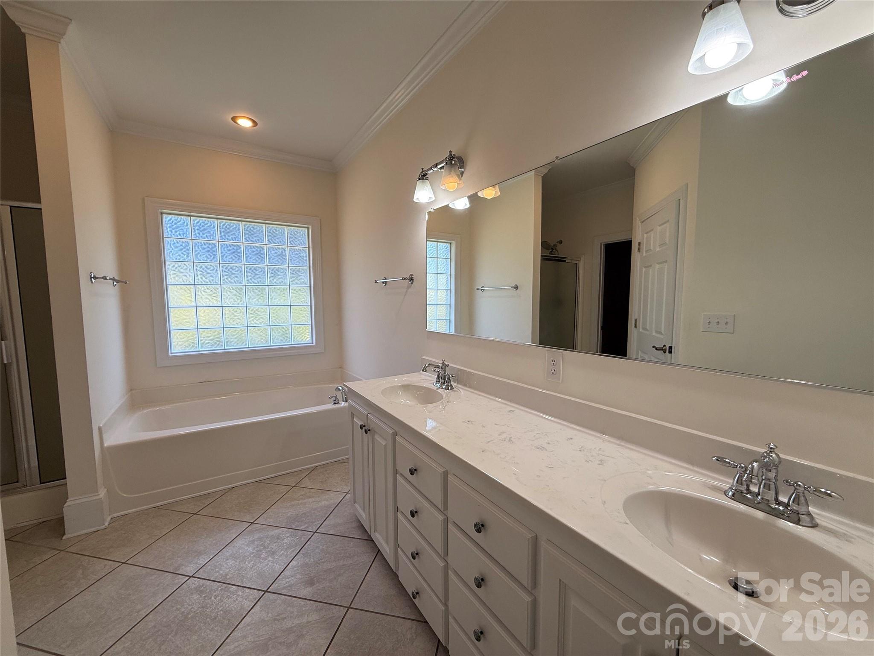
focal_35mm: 14
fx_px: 353
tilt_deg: -3.3
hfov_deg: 102.1
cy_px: 328
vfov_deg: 85.7
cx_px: 437
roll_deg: +0.4
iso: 80
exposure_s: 1/120
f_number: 2.2
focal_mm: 2.22
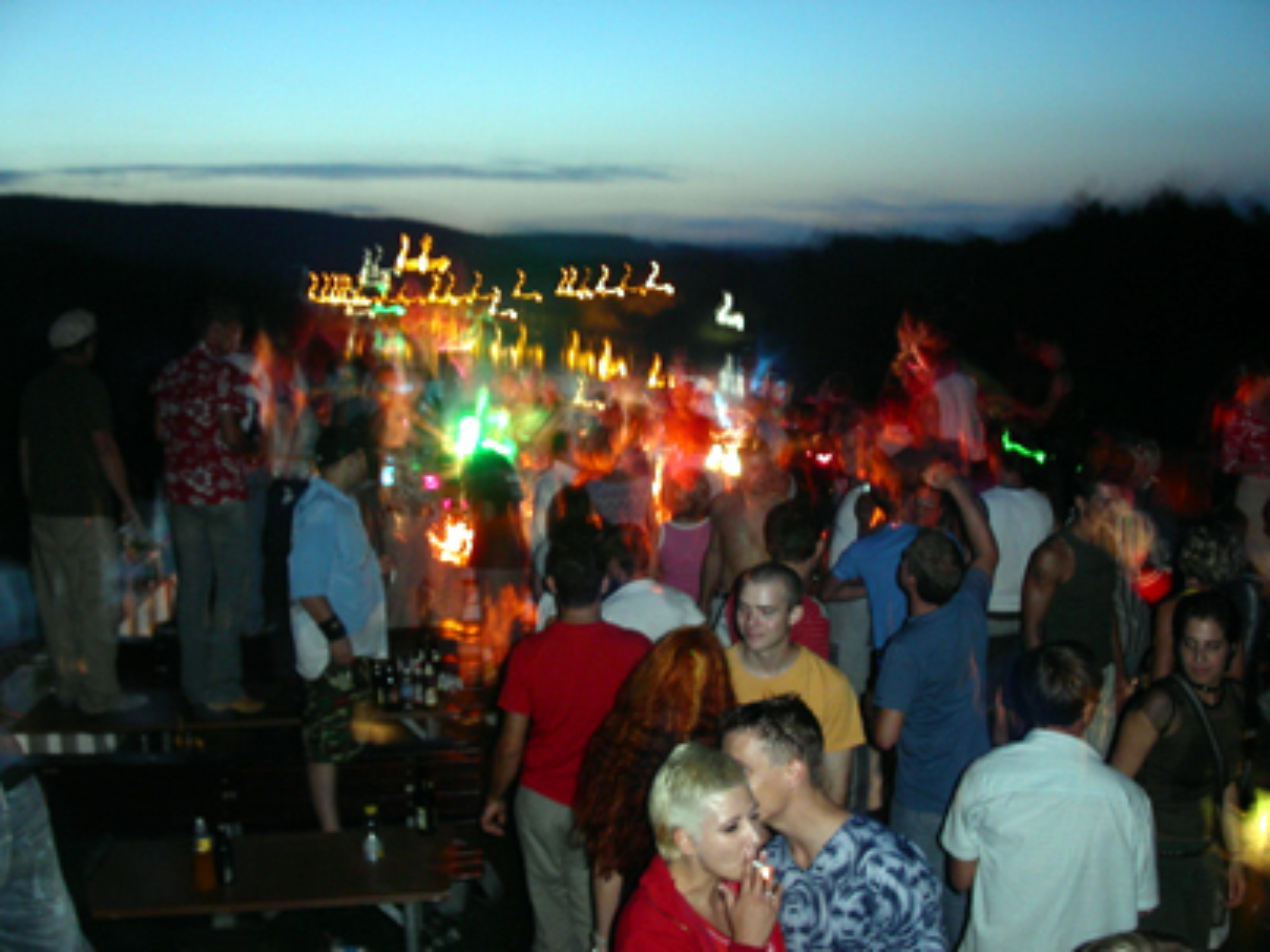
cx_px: 635
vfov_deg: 37.7
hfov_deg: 49.0
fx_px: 1394
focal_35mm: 38
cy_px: 476
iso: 175
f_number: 2.8
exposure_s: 1.5
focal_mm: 7.8
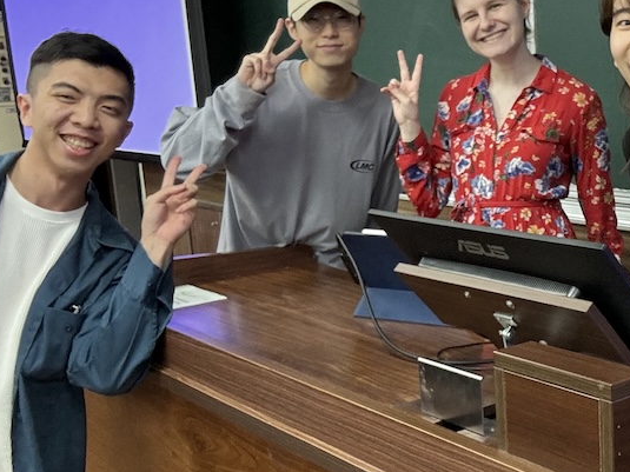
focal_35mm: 52
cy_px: 264
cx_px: 528
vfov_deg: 28.0
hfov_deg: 35.3
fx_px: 946
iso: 125
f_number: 1.9
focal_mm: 2.69
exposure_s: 1/60
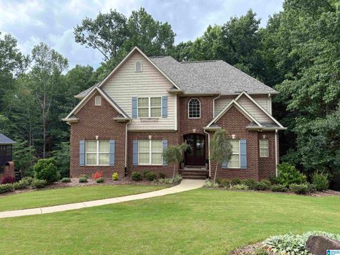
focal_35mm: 26
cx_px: 170
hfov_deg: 67.3
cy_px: 128
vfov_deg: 53.1
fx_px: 255
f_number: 1.6
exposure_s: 1/1099
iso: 64
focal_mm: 5.96
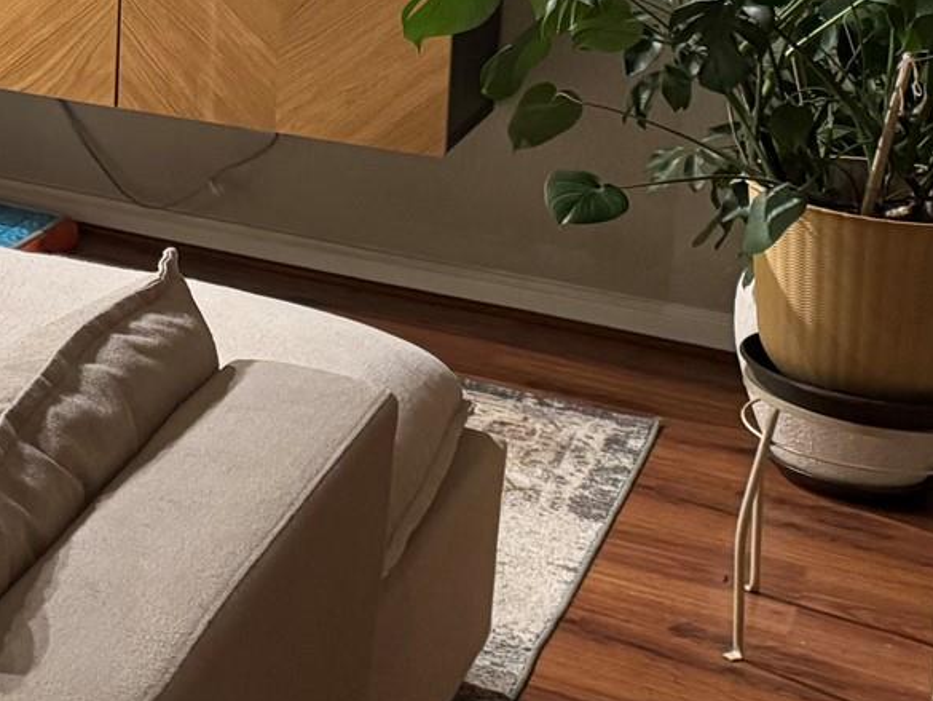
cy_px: -187
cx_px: -643
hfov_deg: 19.0
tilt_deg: -8.7
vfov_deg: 16.7
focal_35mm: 84
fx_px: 2265
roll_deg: -0.1
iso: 500
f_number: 1.78
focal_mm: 6.76
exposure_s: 1/60
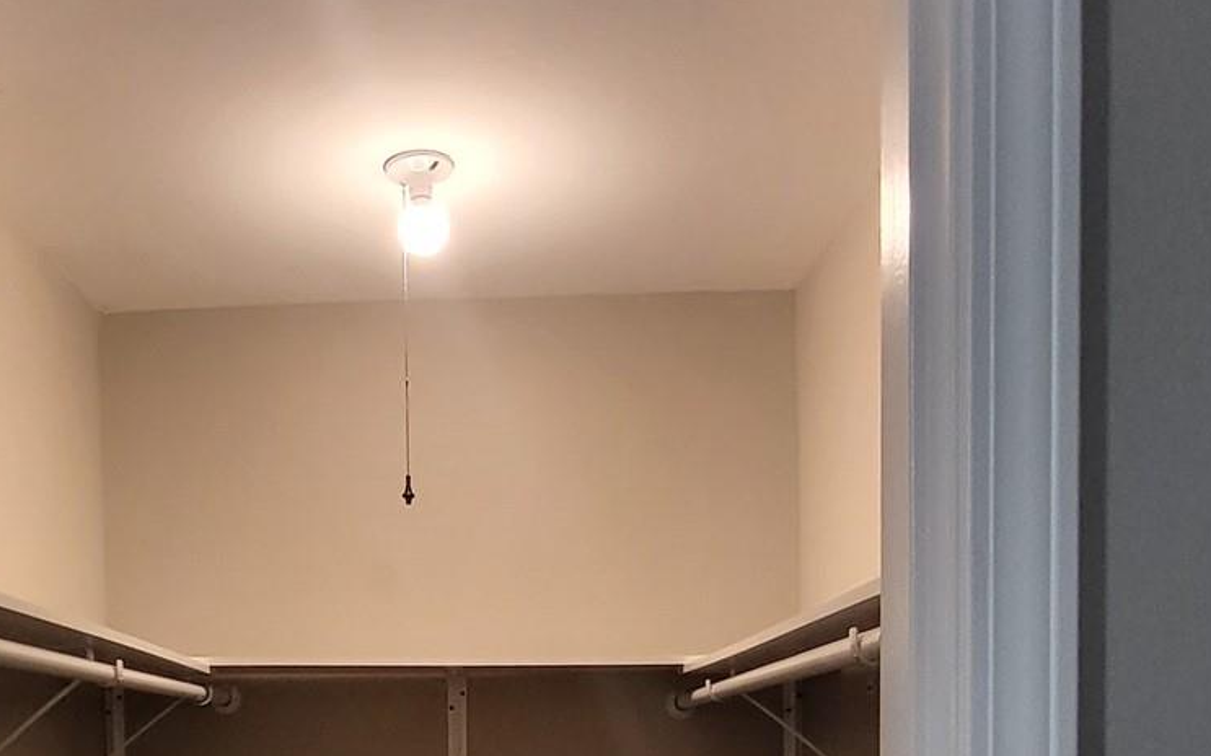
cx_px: 398
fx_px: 1254
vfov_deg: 30.9
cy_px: 774
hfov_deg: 50.6
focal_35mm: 38
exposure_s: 1/40
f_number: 2.2
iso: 400
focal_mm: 1.74
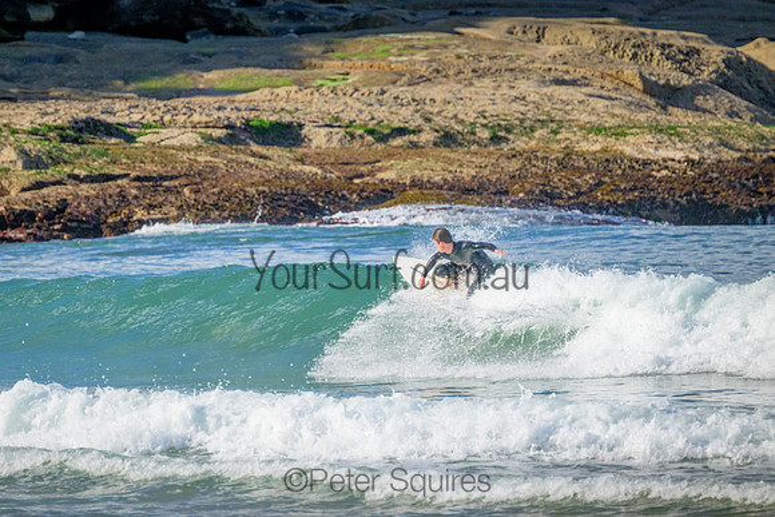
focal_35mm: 800
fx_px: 17225
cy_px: 258
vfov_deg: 1.7
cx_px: 388
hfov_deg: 2.6
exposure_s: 1/1250
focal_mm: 800
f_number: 11
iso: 2200
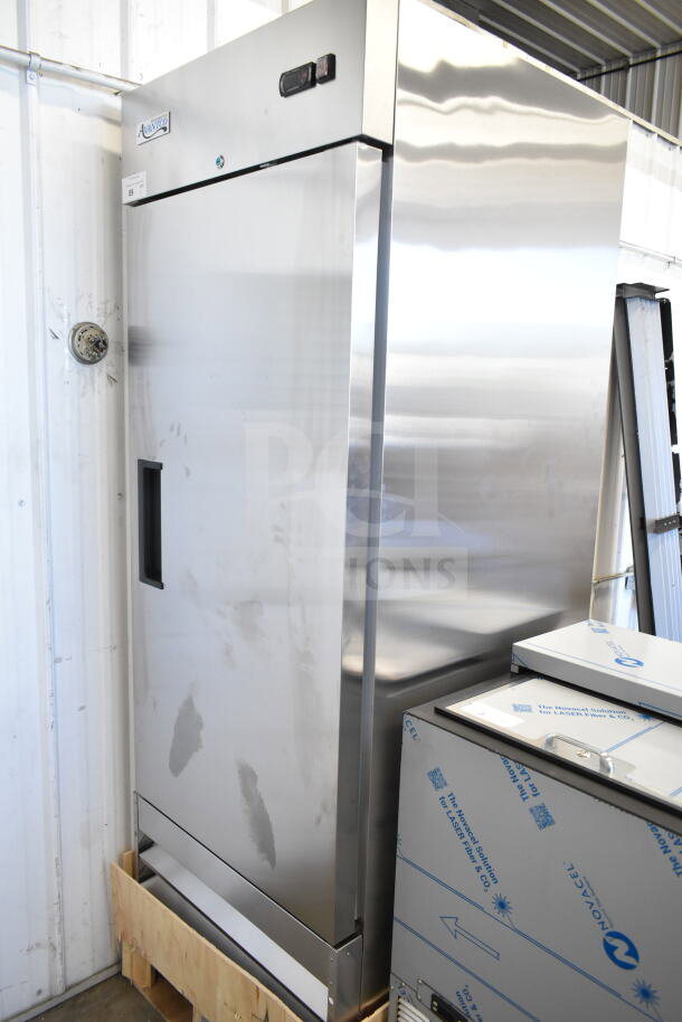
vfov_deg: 67.4
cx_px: 341
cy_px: 511
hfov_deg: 48.0
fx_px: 767
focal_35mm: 27
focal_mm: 18
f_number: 5
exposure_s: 1/100
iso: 1600
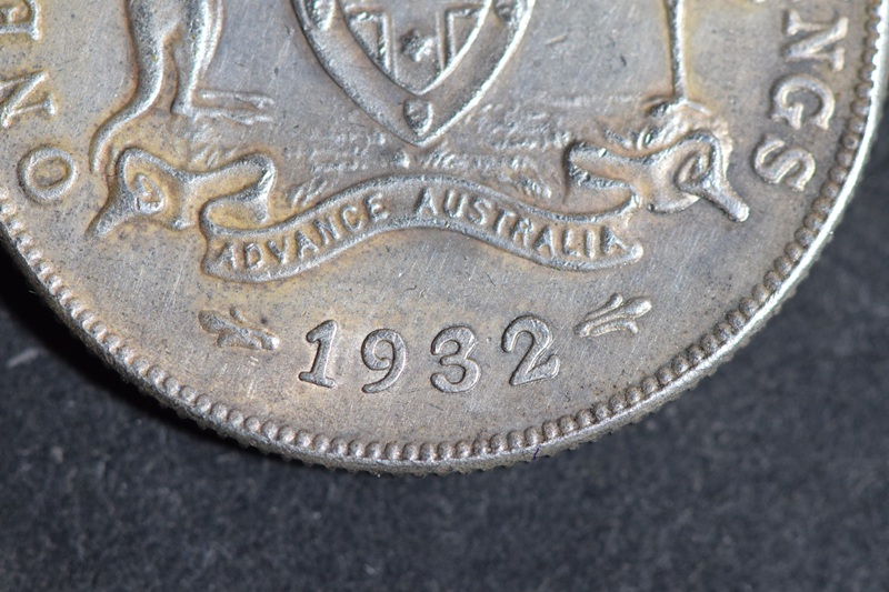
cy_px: 296
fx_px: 3888
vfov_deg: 8.7
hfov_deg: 13.0
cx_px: 444
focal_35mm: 158
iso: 1600
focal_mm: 105
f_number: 9
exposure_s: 1/100
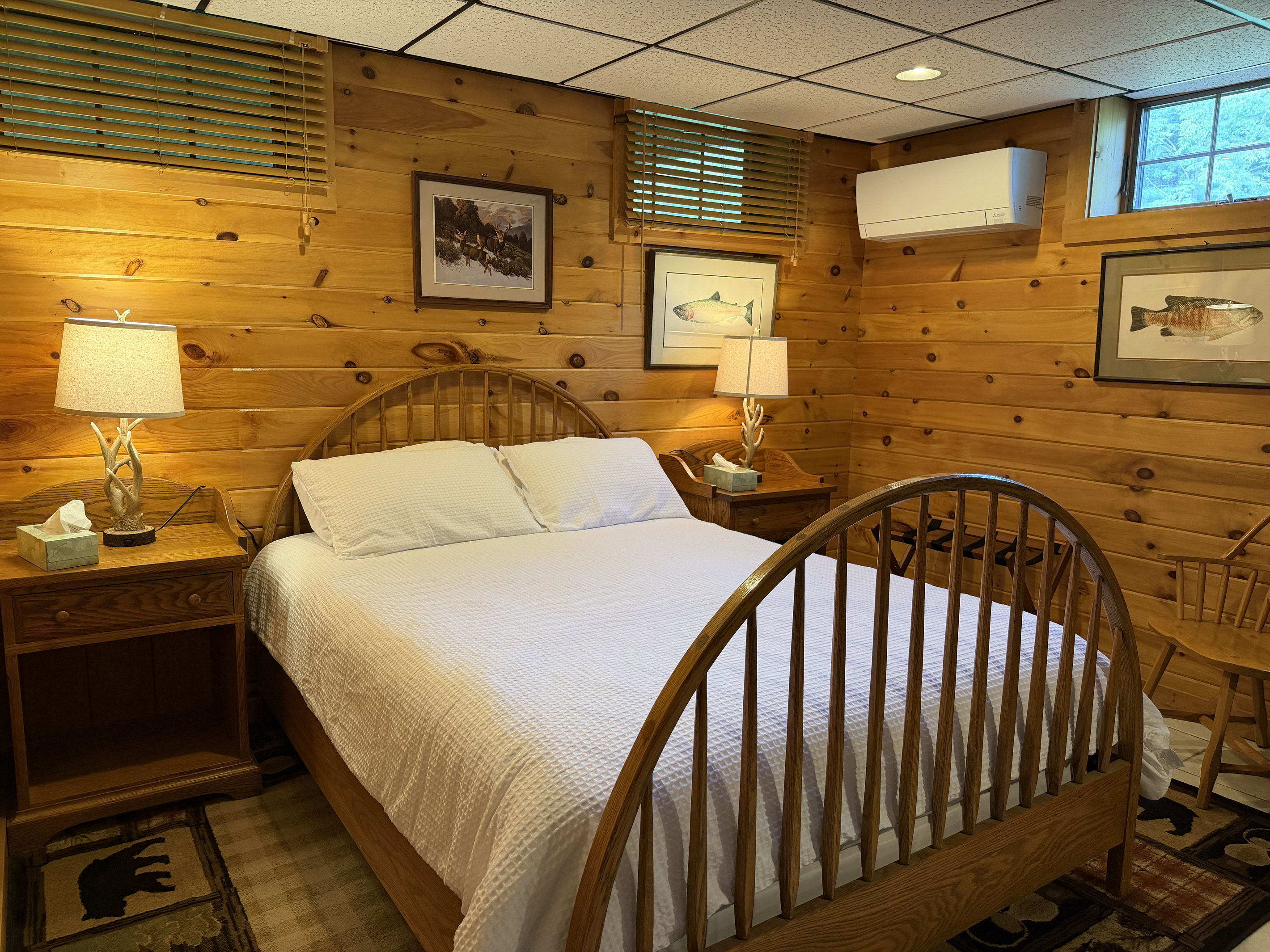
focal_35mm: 24
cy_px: 476
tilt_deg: -8.4
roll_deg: -0.1
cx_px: 635
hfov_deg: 71.6
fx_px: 881
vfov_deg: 56.8
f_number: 1.78
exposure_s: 1/60
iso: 250
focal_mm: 6.76
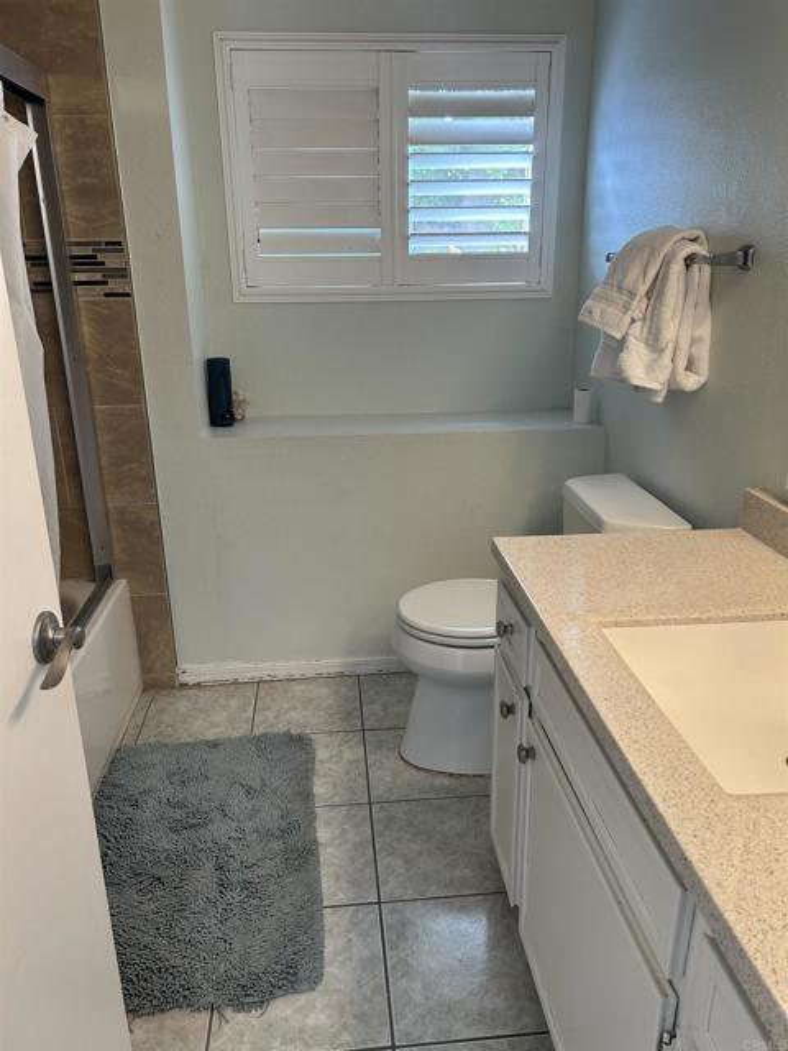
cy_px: 526
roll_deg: +0.5
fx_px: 789
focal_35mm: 26
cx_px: 394
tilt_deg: -18.0
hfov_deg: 53.1
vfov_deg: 67.3
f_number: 1.5
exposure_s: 1/120
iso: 100
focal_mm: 5.7
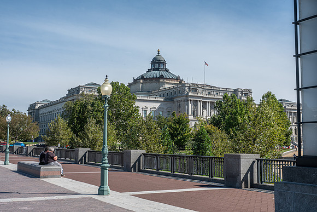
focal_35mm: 44
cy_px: 106
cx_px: 158
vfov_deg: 30.5
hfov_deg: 44.5
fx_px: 388
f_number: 13
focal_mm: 44
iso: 250
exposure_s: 1/250
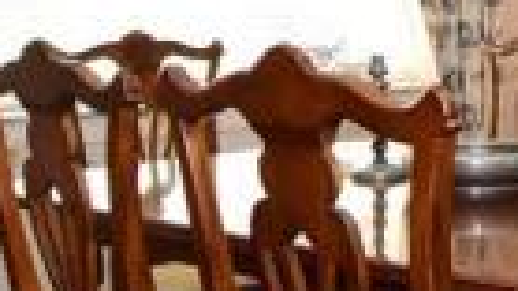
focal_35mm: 74
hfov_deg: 25.9
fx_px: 1016
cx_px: 604
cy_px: 24
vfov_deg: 16.1
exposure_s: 1/100
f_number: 6.3
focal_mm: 10
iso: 640
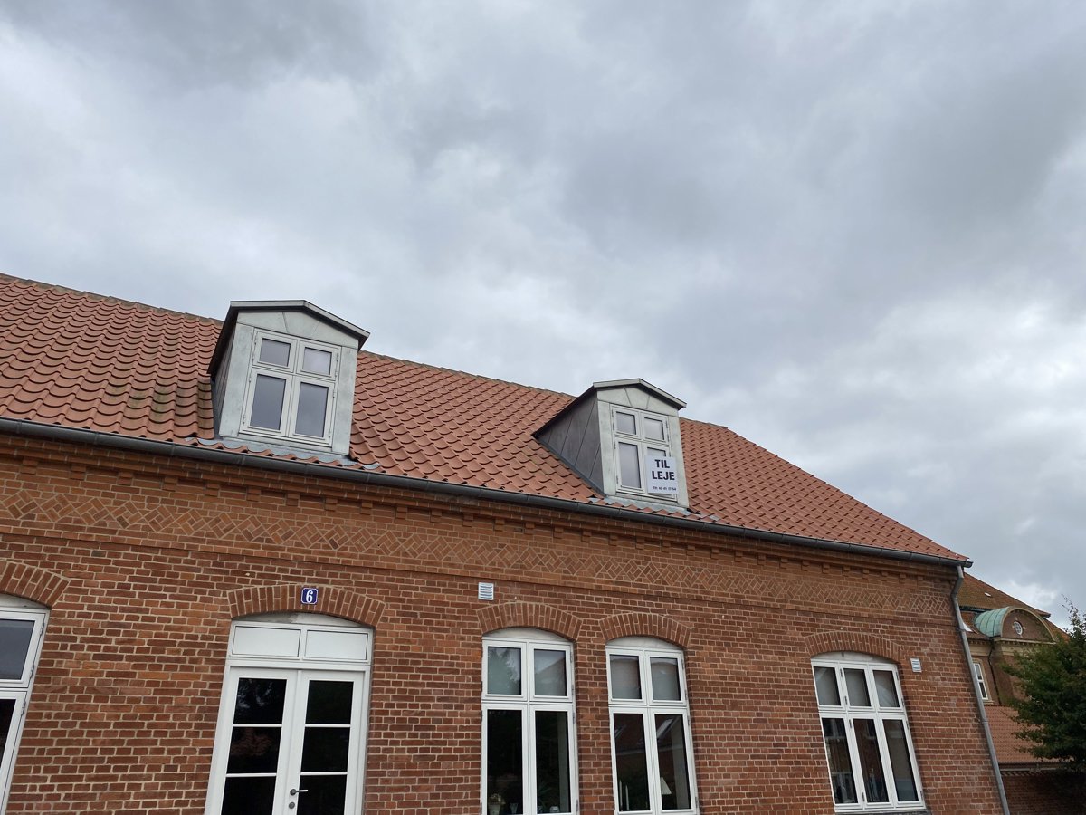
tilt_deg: +25.7
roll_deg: +2.5
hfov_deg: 67.3
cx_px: 543
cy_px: 408
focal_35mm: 26
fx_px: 816
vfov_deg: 53.1
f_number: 1.8
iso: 32
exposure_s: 1/3846
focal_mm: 4.25
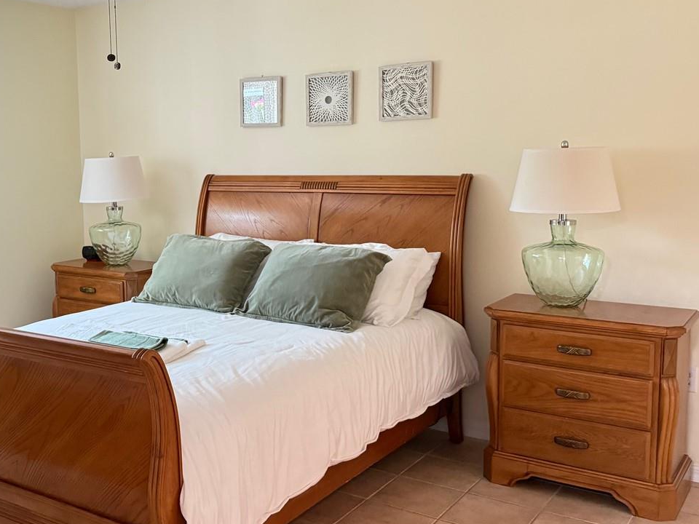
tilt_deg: -5.6
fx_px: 808
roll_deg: +1.6
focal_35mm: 40
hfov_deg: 45.8
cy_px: 233
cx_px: 213
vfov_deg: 35.9
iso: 500
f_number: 1.78
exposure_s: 1/60
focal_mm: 6.76
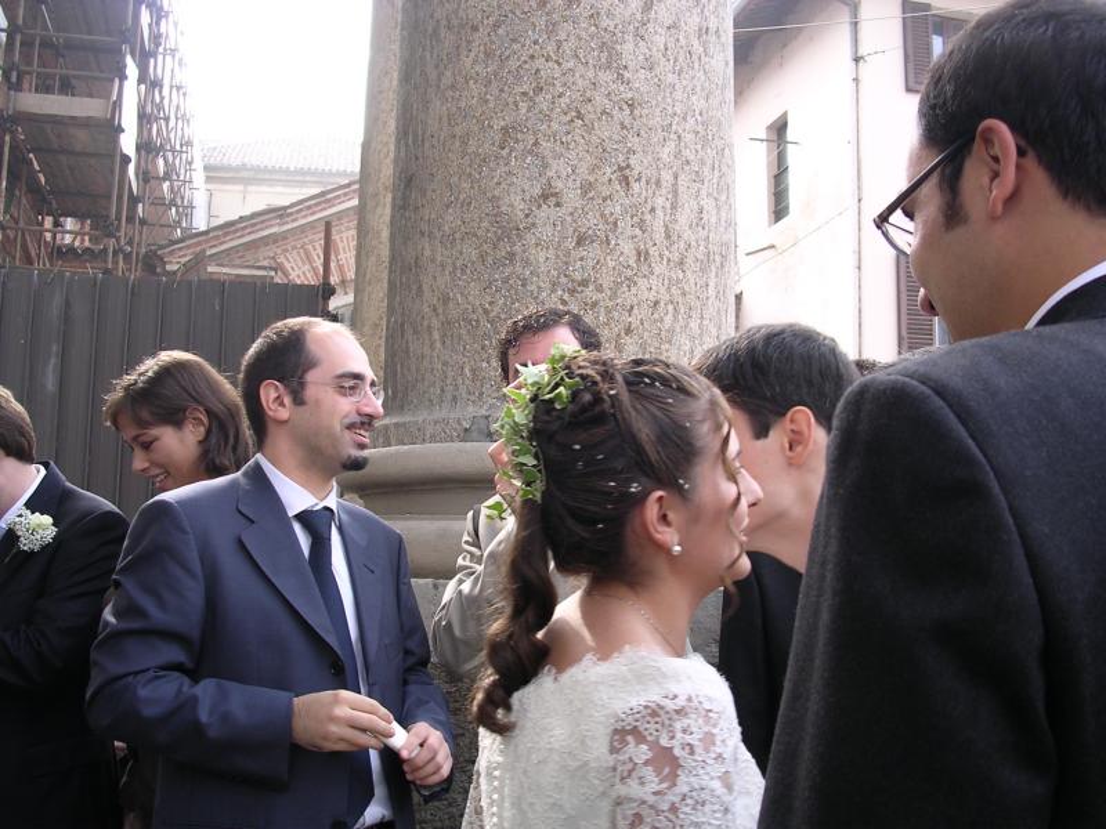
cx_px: 553
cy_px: 414
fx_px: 1214
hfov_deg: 49.0
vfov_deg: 37.7
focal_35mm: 38
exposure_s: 1/108
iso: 100
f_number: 2.8
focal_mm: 5.8
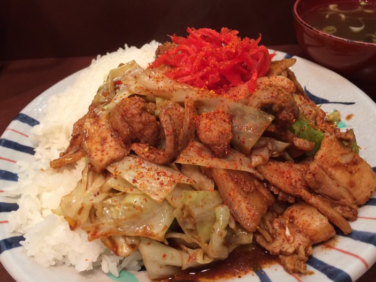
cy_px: 150
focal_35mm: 33
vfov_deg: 42.9
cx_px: 197
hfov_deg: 55.3
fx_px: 358
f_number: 2.2
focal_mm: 4.15
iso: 160
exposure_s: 1/33
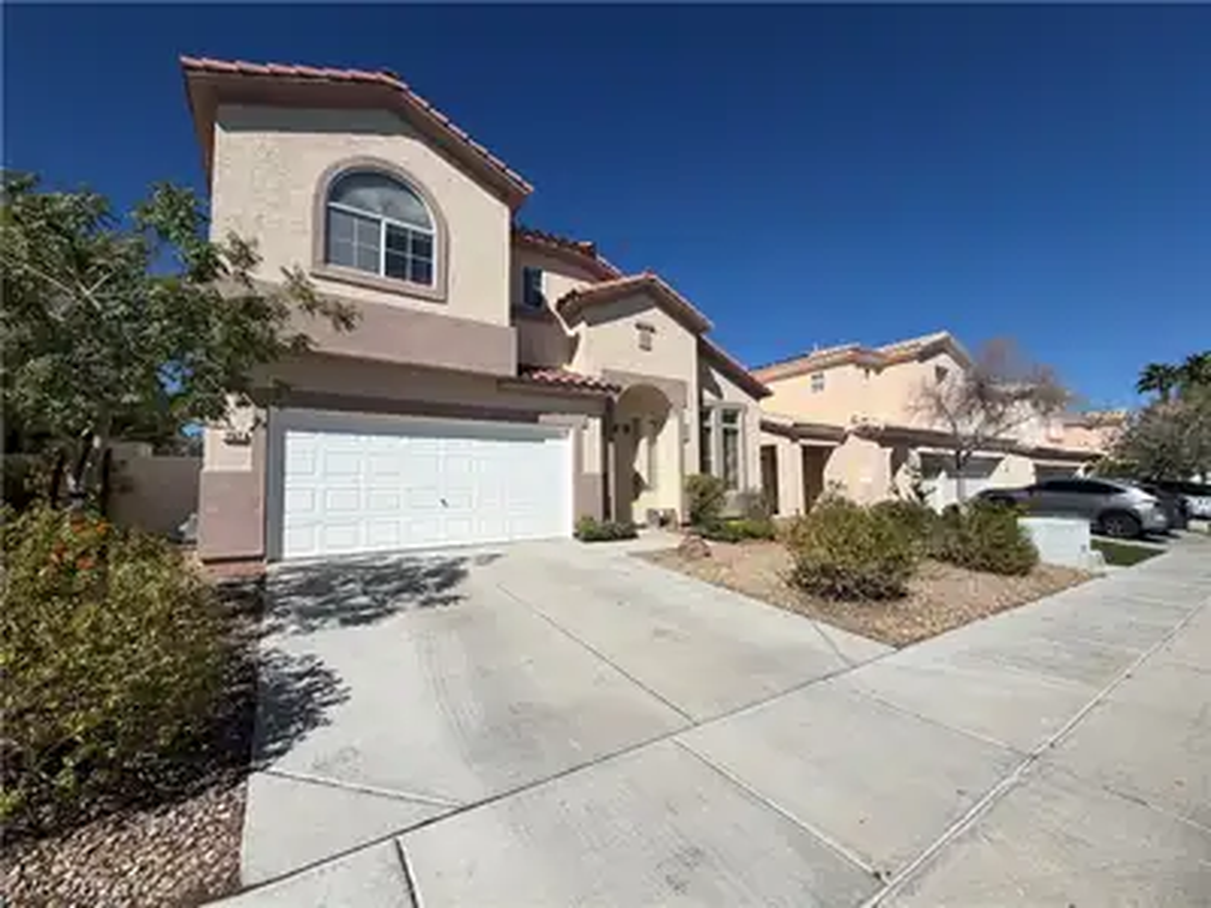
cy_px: 454
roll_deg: +1.7
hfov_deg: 102.1
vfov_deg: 85.7
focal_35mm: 14
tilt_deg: +3.7
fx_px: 490
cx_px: 606
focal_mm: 2.22
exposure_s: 1/1613
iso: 20
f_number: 2.2
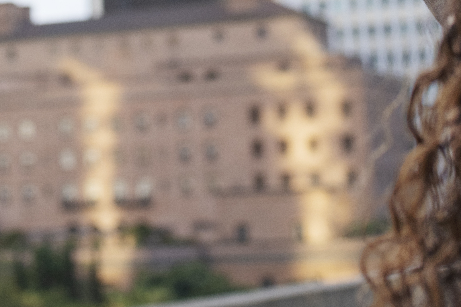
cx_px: 55
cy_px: -250
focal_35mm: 131
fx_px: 1677
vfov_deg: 9.9
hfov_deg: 15.5
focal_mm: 35
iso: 200
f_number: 3.5
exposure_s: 1/640
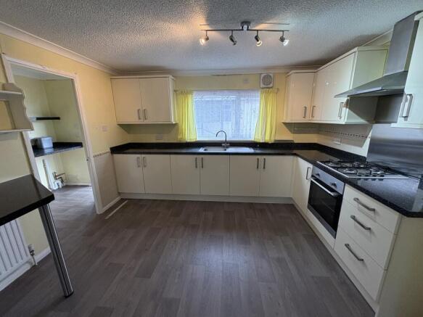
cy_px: 158
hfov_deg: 102.1
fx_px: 171
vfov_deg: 85.7
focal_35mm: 14
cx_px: 212
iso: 250
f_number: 2.2
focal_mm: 2.22
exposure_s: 1/100
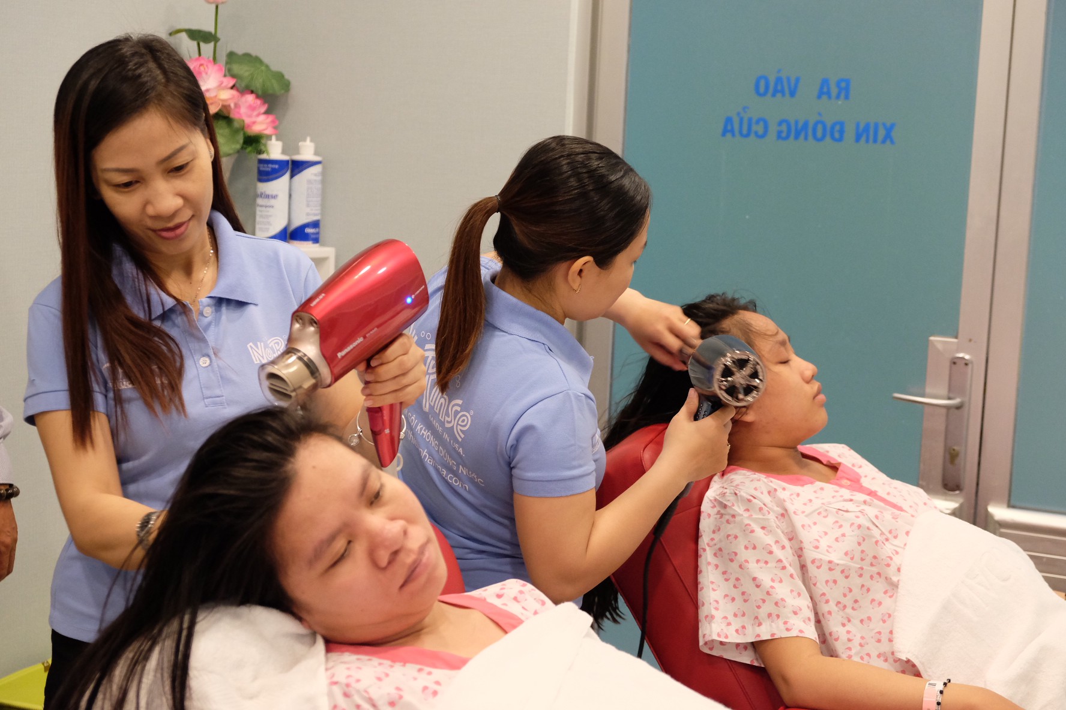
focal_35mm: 59
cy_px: 355
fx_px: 1747
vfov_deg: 23.0
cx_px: 533
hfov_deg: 33.9
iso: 3200
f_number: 3.6
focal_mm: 39
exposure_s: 1/80
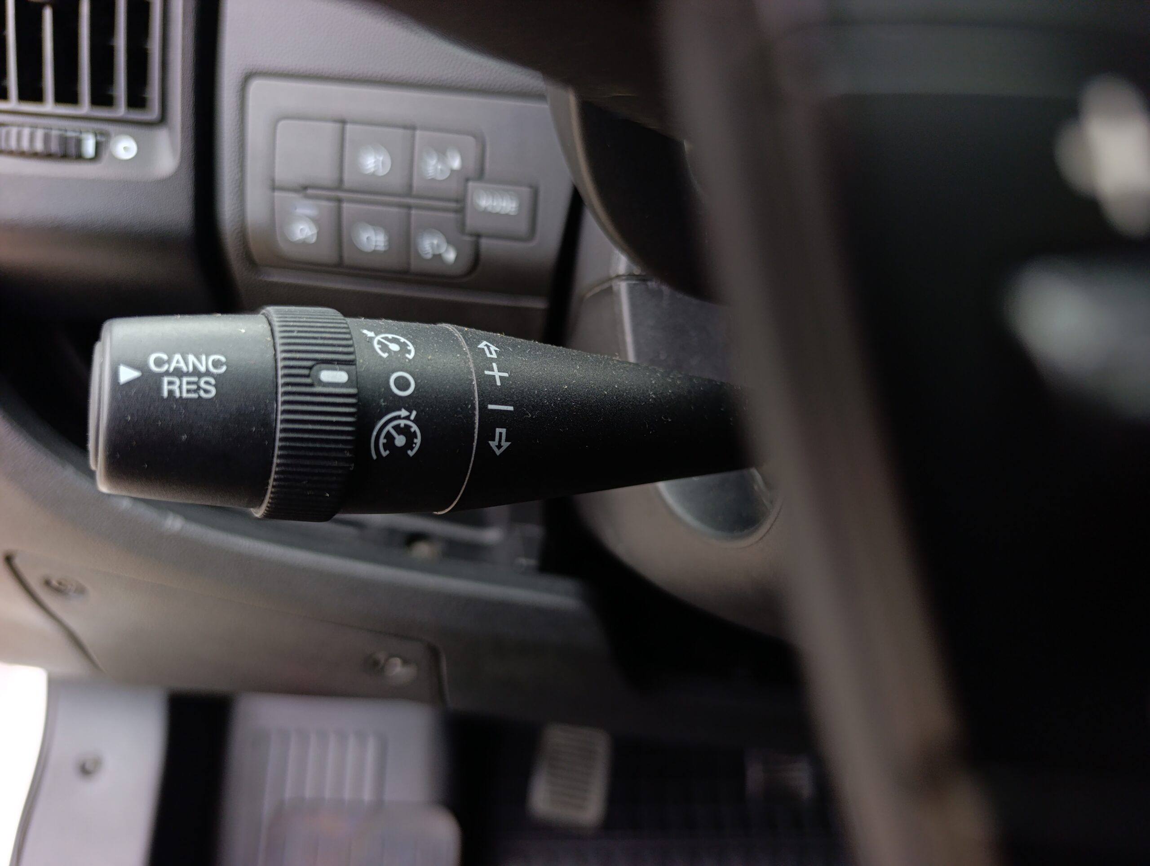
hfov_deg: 73.8
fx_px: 765
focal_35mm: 23
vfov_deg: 59.0
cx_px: 575
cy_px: 433
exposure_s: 1/100
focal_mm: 6.14
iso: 320
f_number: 1.6
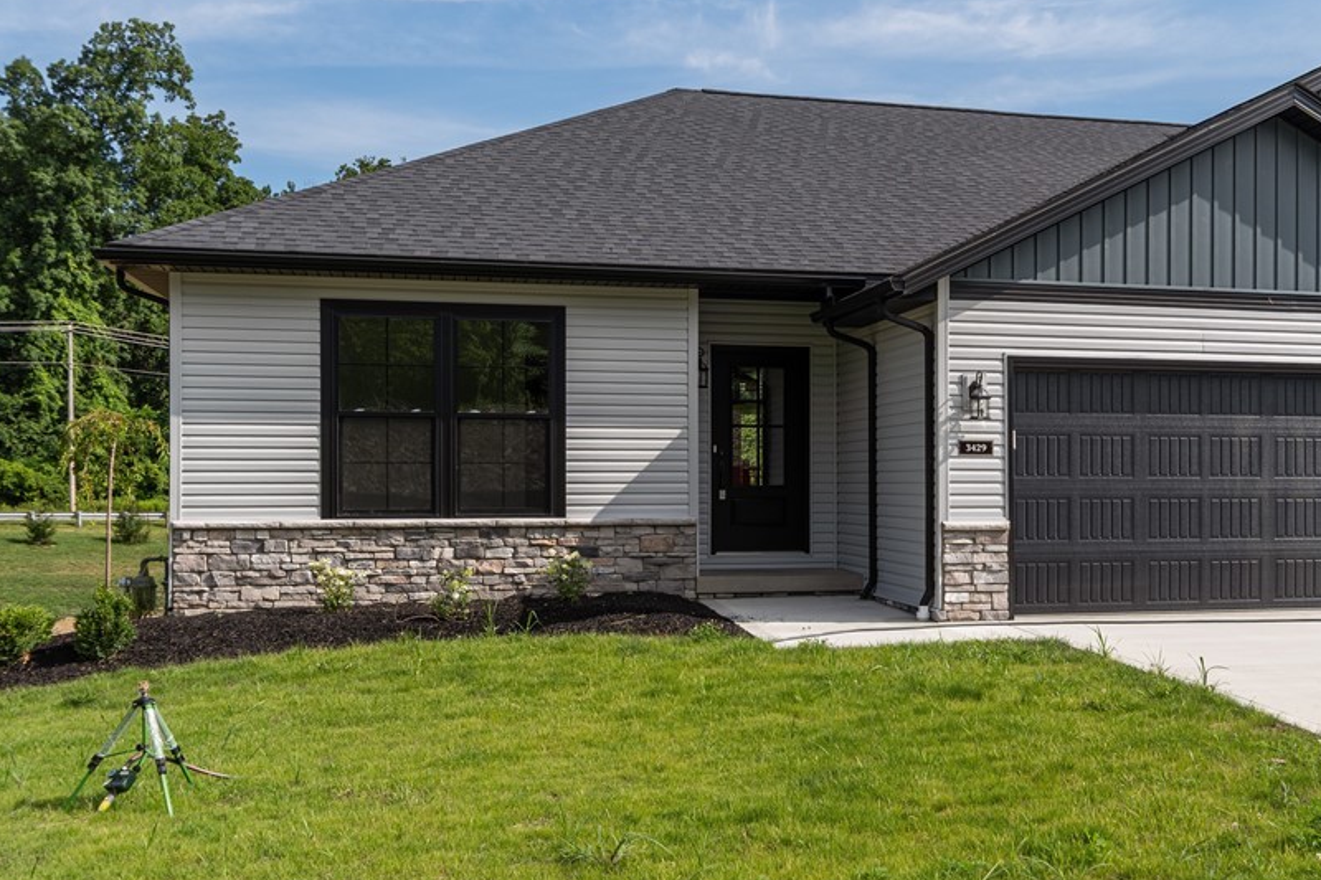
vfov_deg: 34.9
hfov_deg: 50.0
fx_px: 1394
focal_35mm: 38
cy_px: 363
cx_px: 860
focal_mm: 19
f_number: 9
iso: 100
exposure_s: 1/320
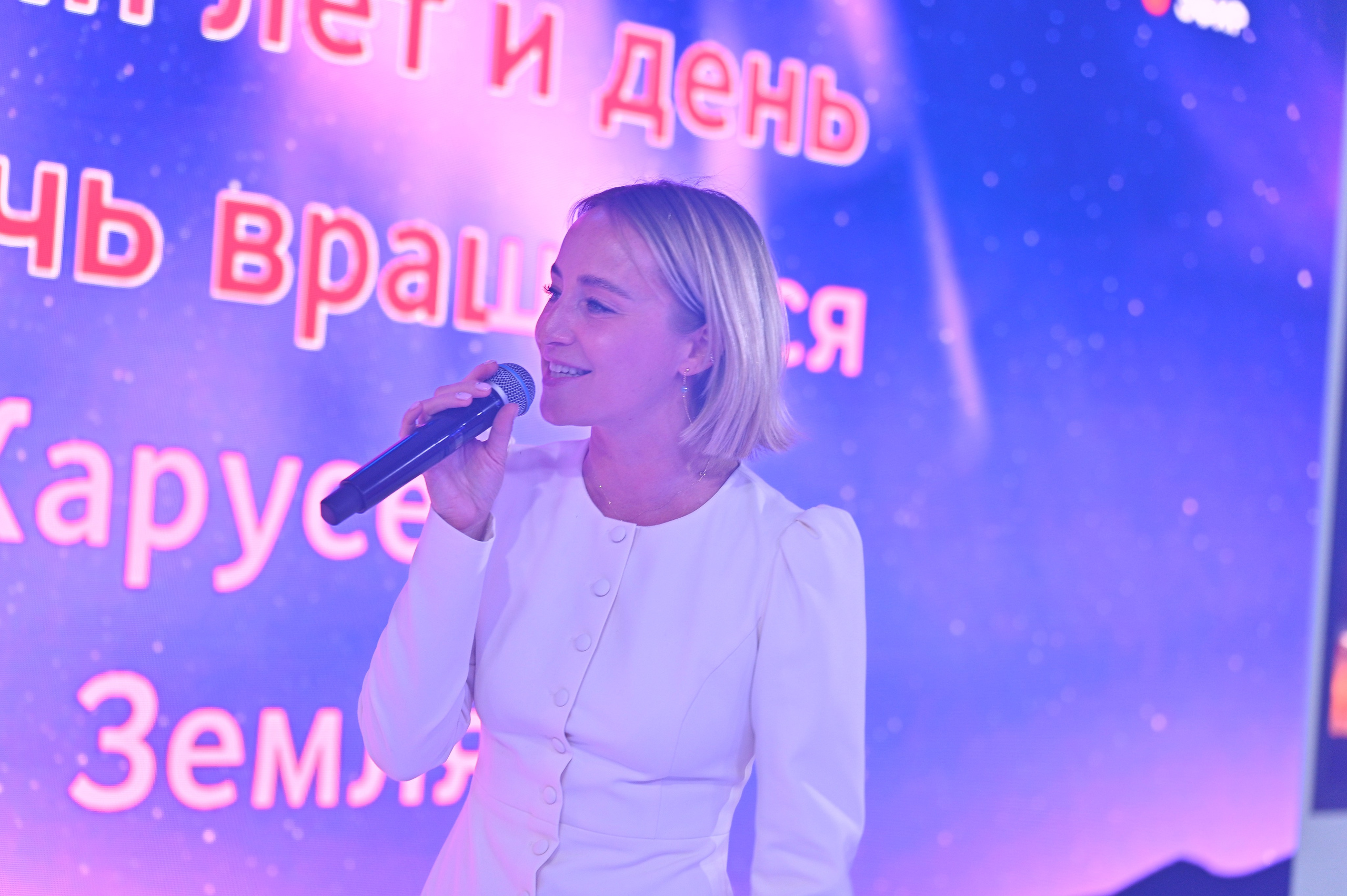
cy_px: 448
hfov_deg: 24.8
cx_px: 674
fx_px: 3066
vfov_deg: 16.6
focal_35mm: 82
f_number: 2.8
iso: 400
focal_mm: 82
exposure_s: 1/125
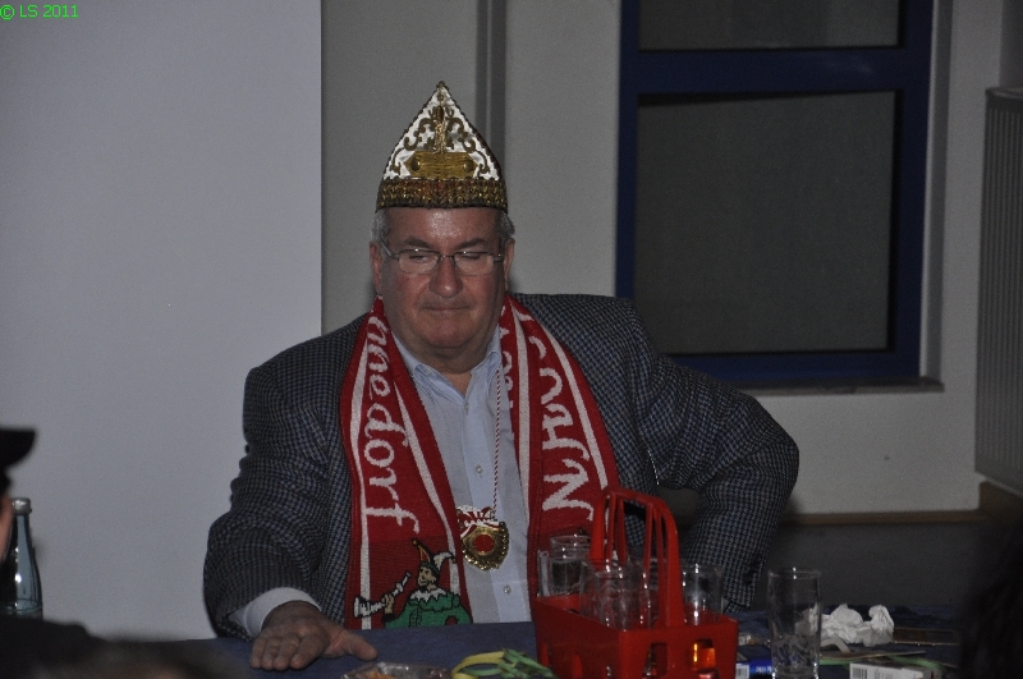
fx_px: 4469
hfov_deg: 13.1
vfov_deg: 8.7
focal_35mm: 158
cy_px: 340
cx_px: 512
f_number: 5.6
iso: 400
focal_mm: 105
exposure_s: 1/60
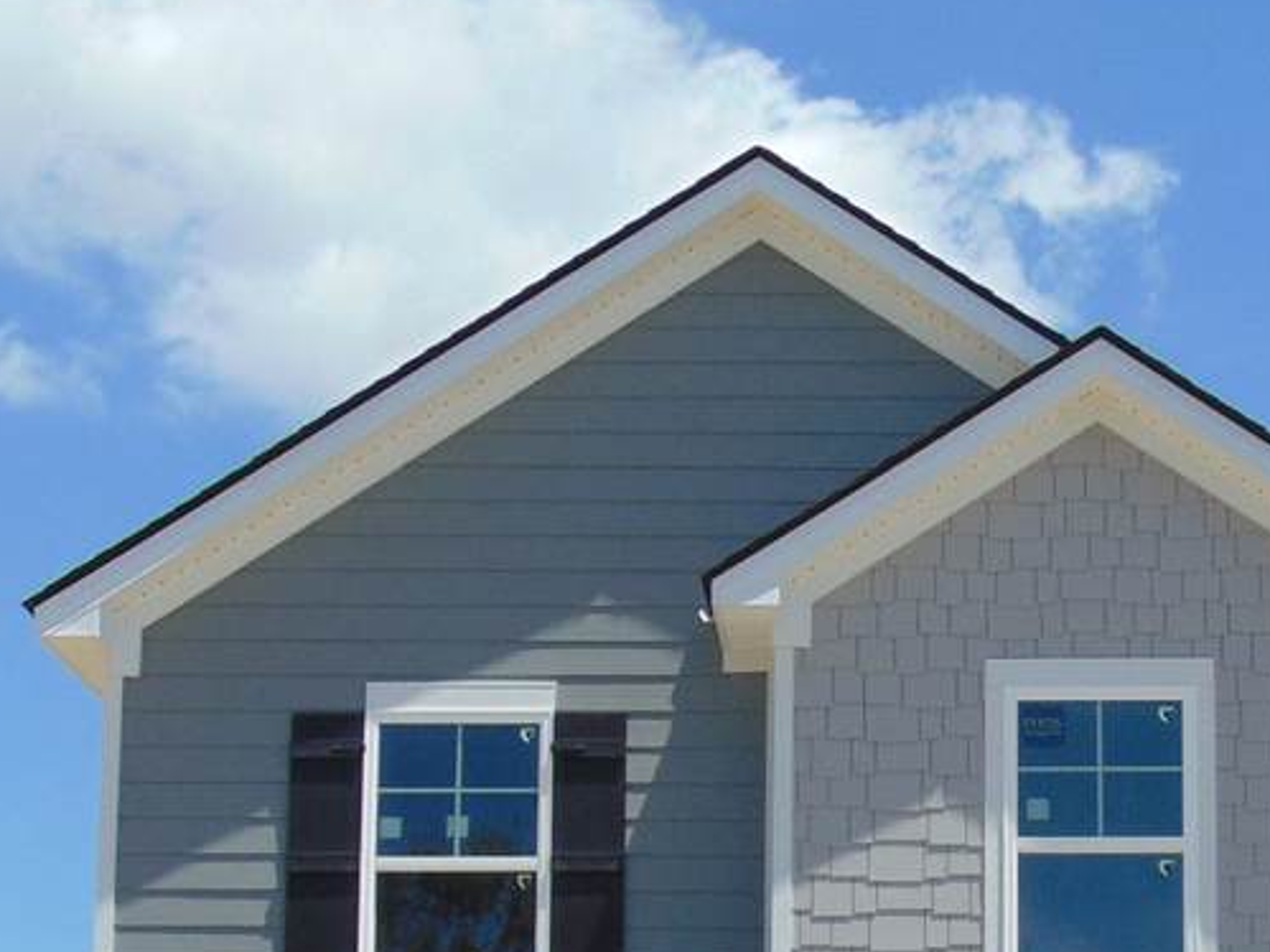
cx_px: 1018
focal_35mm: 100
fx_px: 3668
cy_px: 985
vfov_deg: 14.5
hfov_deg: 19.4
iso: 80
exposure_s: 1/250
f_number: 8.5
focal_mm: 6.9
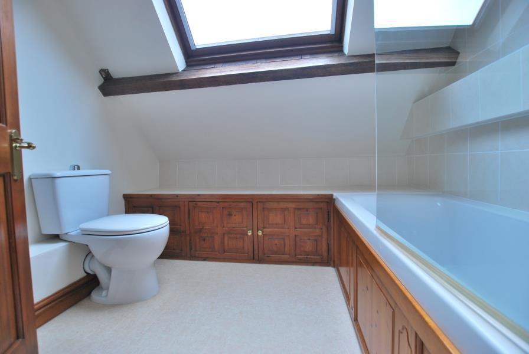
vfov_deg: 77.5
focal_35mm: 15
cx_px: 264
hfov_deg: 100.3
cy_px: 177
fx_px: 221
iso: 200
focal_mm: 10
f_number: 3.5
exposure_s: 1/50
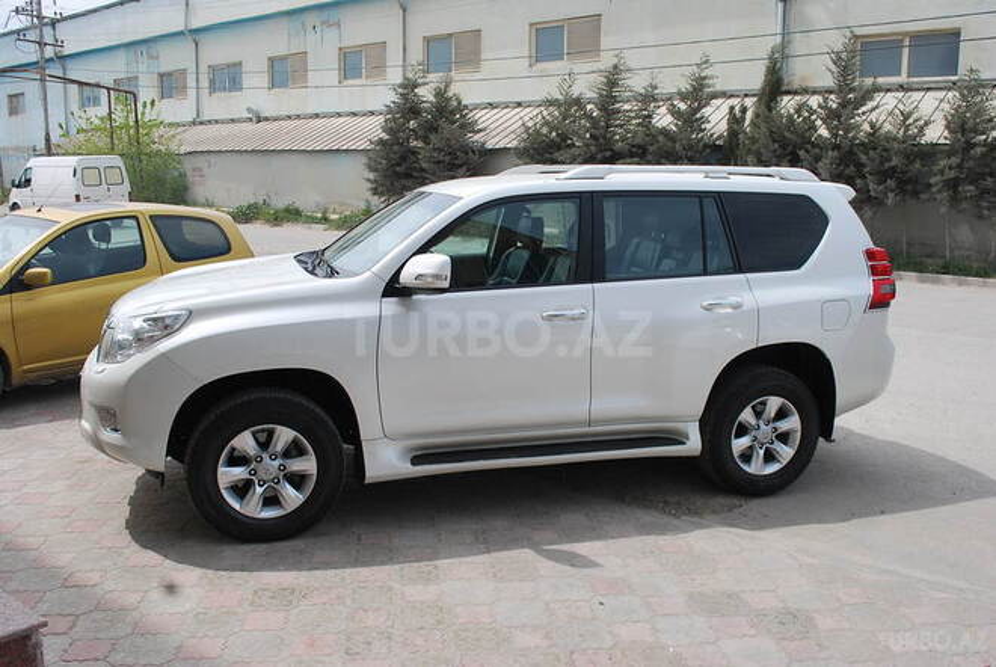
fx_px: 914
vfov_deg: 40.1
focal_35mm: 33
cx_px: 498
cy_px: 334
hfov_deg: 57.2
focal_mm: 22
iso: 100
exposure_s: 1/250
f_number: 8
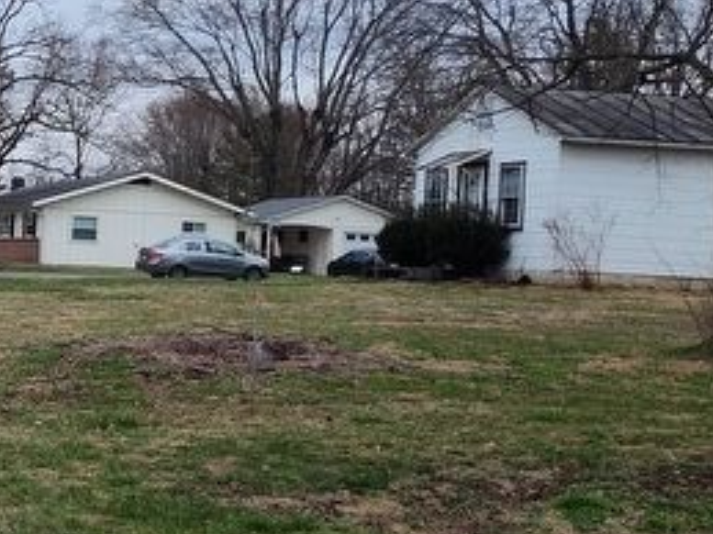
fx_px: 1462
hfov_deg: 23.2
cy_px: 250
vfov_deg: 20.7
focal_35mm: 71
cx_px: -292
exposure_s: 1/234
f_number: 1.8
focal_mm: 5.56
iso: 100
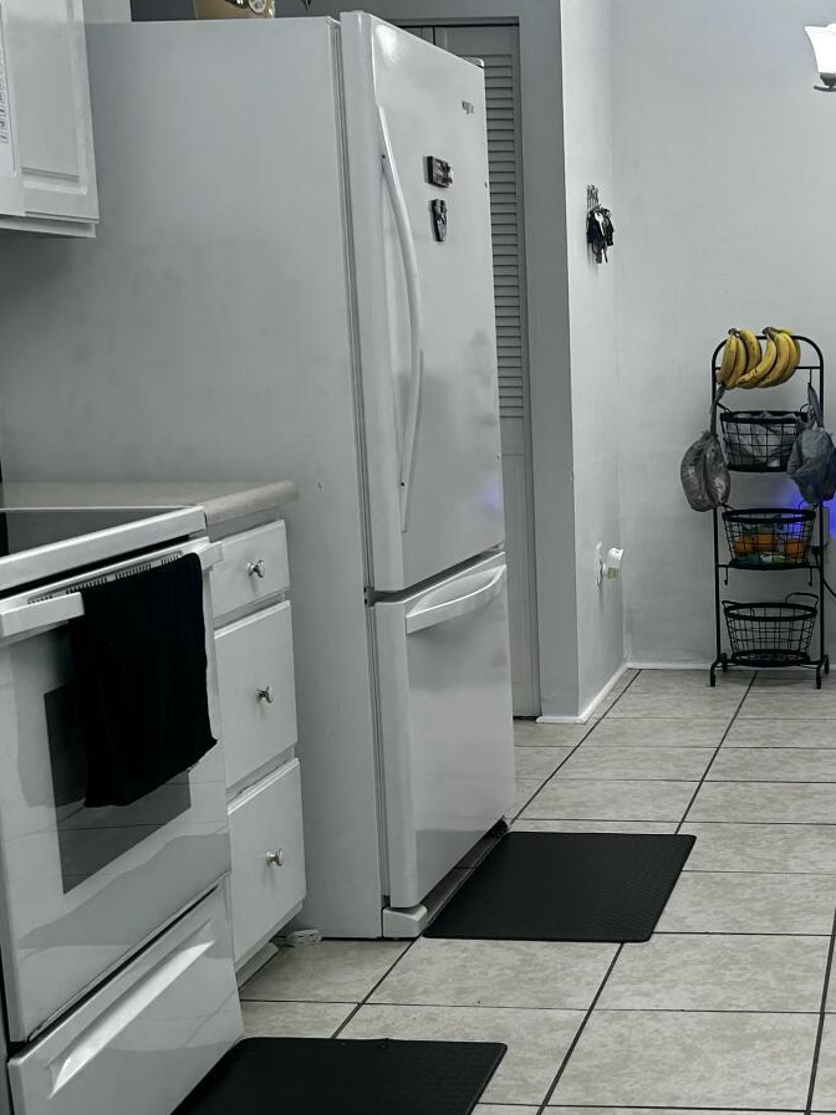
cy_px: 681
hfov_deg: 24.4
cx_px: 780
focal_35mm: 58
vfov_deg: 33.1
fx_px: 1869
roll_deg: +0.3
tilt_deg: -11.2
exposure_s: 1/120
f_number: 1.5
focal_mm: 5.7
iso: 50
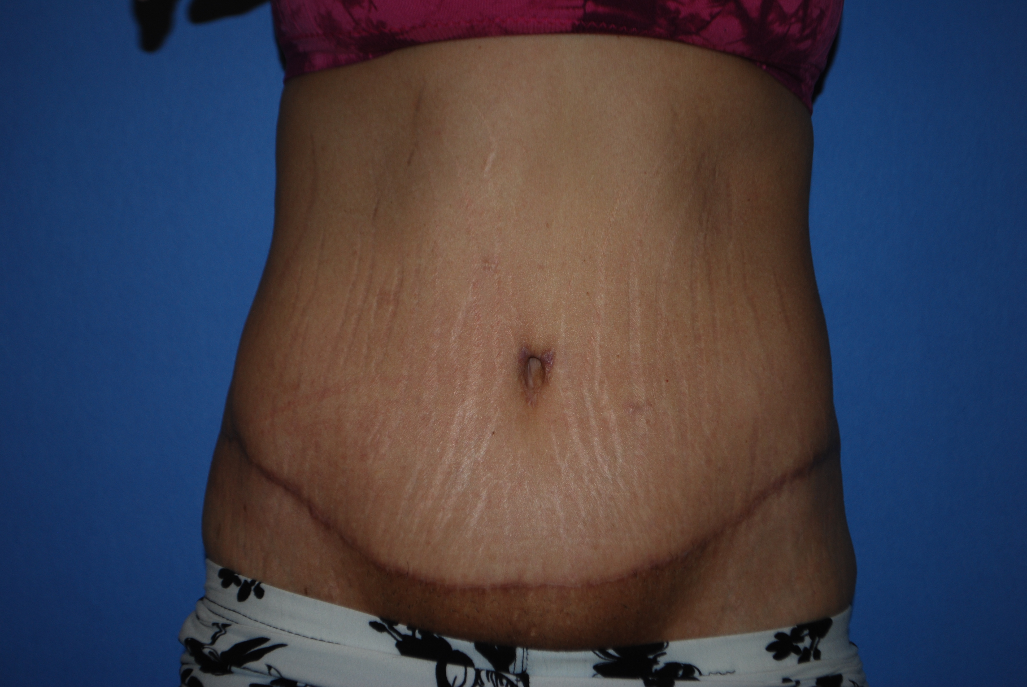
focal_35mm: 75
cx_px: 514
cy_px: 344
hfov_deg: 27.0
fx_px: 2142
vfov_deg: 18.2
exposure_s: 1/60
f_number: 5.6
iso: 200
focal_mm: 50
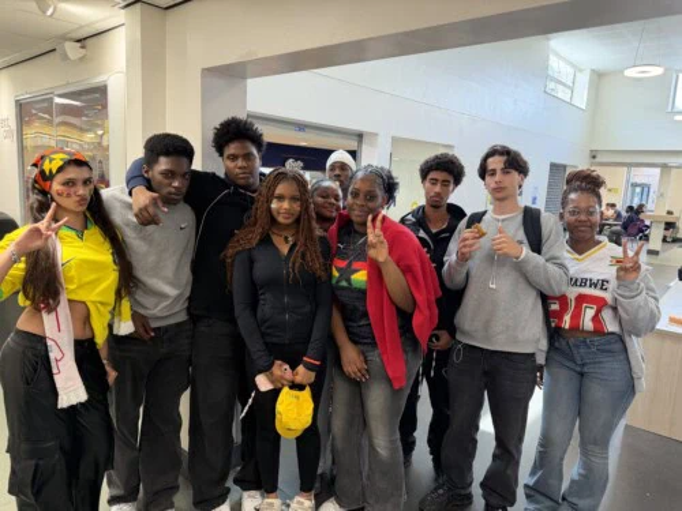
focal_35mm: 24
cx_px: 341
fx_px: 473
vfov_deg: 56.8
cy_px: 256
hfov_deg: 71.6
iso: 125
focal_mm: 6.8
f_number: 1.8
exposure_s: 1/50
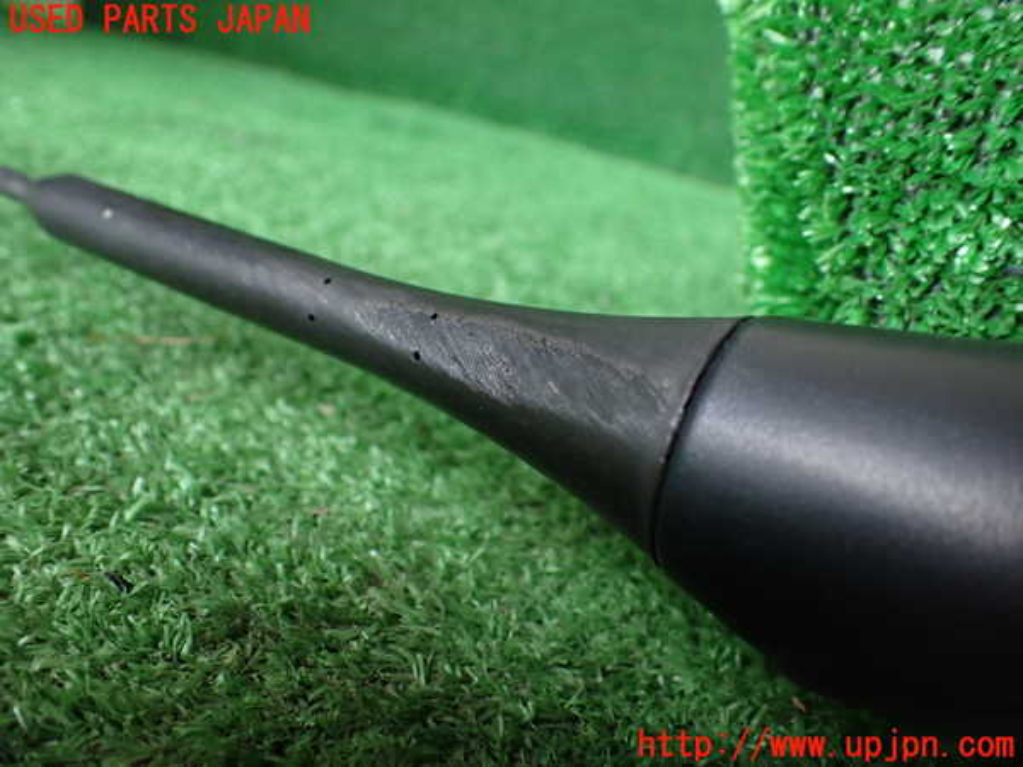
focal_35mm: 30
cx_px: 512
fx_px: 887
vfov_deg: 46.8
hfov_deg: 60.0
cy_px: 384
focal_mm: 5.4
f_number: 2.3
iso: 400
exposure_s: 1/125
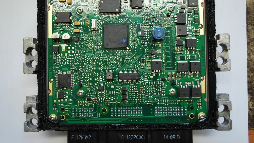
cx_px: 128
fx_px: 256
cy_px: 65
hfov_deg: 52.8
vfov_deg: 31.2
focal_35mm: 38
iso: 280
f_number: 4.2
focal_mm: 24
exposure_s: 1/30
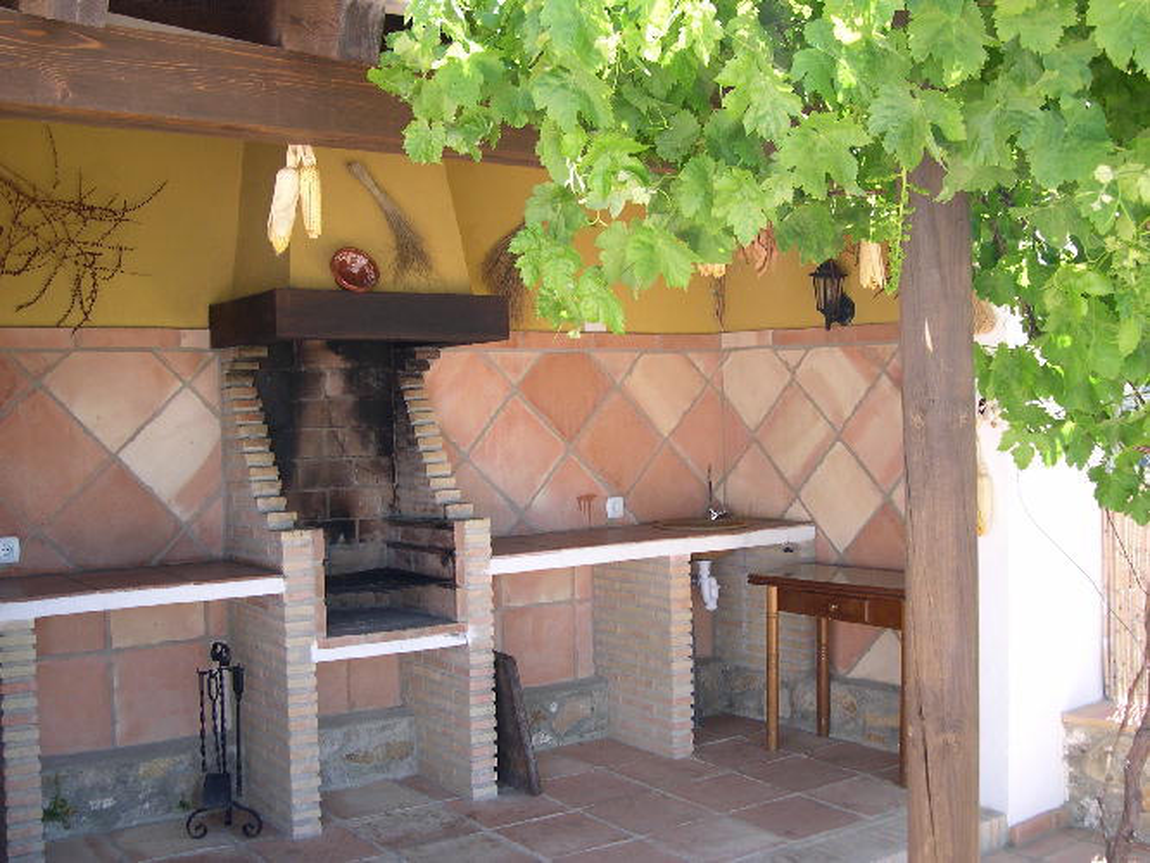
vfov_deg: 37.7
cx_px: 575
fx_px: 1263
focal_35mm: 38
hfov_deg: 49.0
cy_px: 432
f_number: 2.8
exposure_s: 1/146
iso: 100
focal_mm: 8
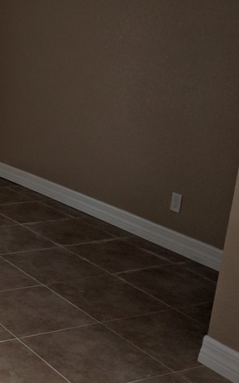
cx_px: -121
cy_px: 195
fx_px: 636
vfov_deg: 33.5
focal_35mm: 61
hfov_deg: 18.7
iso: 199
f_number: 2
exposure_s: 1/120
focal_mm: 4.67
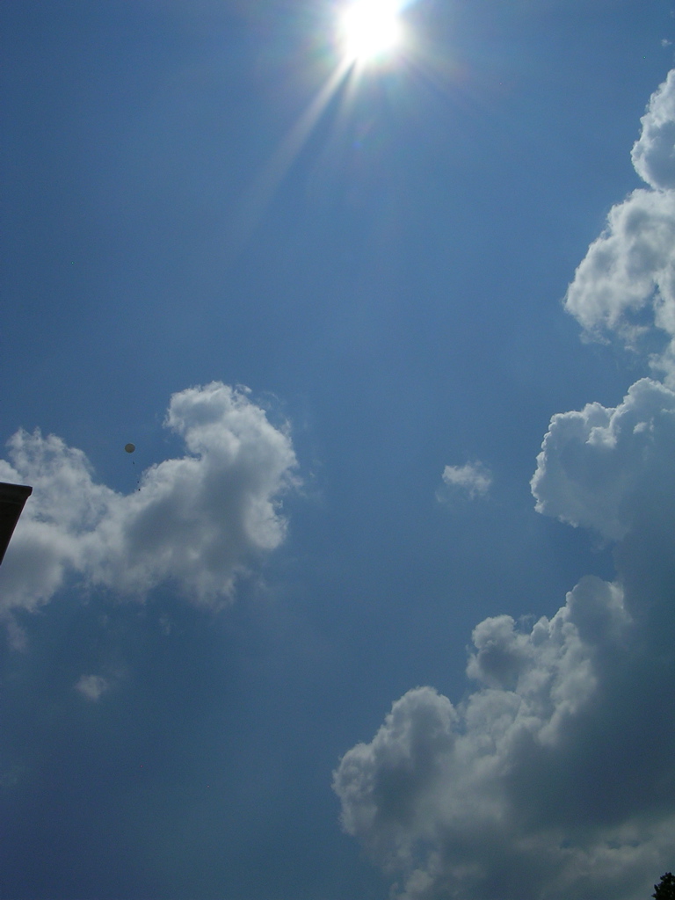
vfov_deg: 49.0
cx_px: 338
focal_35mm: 38
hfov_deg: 37.7
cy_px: 450
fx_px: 988
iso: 50
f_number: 5.6
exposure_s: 1/2841
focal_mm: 5.8
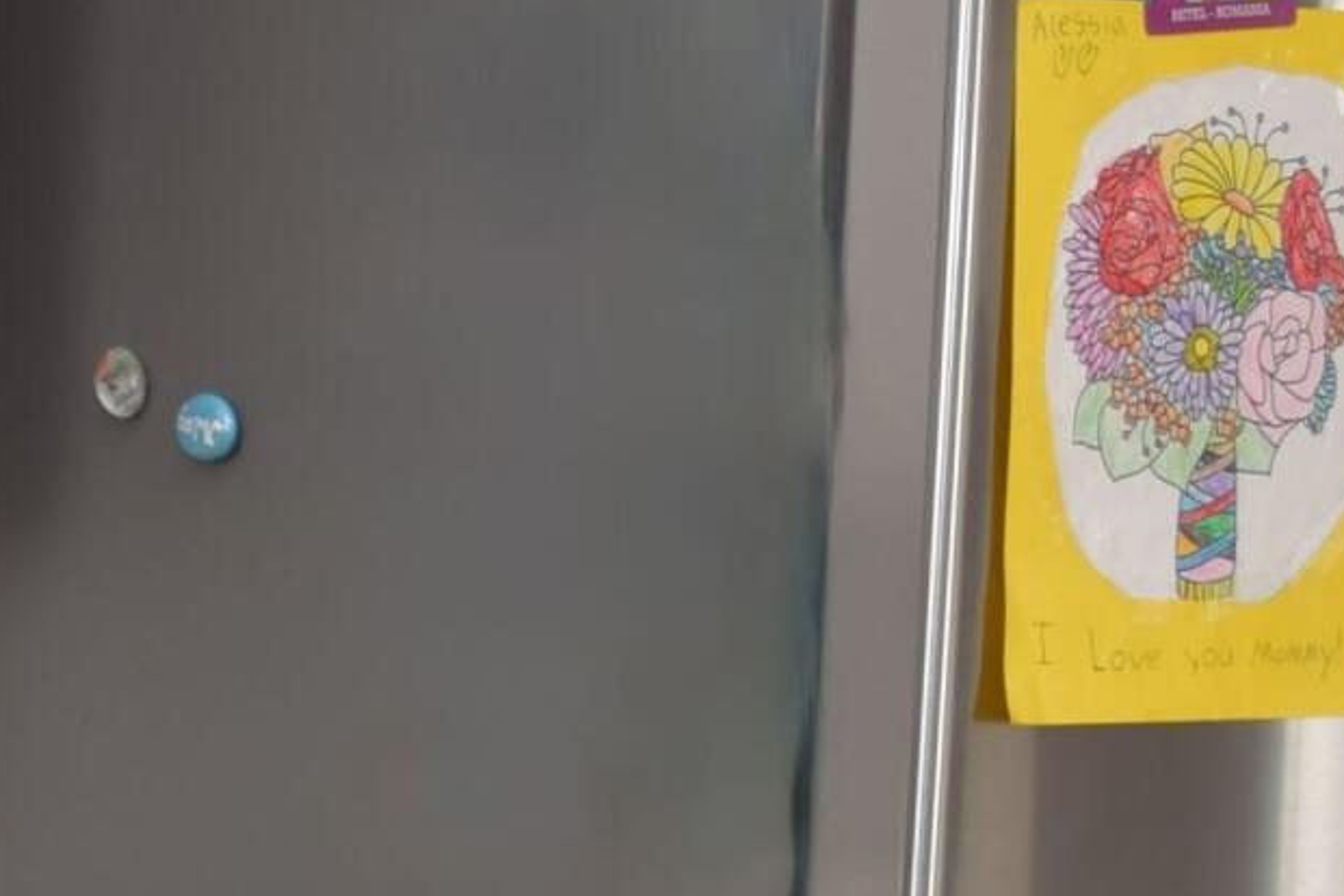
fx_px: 5413
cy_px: 1488
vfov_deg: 9.1
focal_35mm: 145
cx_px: -816
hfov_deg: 13.2
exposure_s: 1/60
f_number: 4
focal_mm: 20
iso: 220
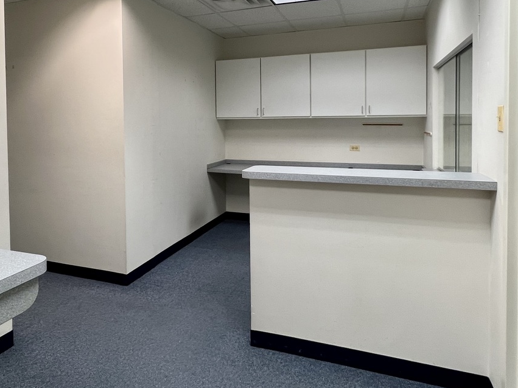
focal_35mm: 22
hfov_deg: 76.2
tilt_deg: -2.0
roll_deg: +2.2
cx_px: 233
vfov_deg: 59.7
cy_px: 130
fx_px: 329
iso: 160
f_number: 1.8
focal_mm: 1.57
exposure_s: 1/60
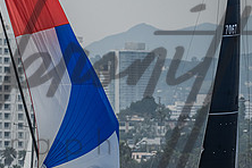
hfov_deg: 1.9
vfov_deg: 1.3
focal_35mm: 1066
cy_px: 60
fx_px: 7461
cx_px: 85
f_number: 8
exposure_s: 1/1600
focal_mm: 400
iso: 320
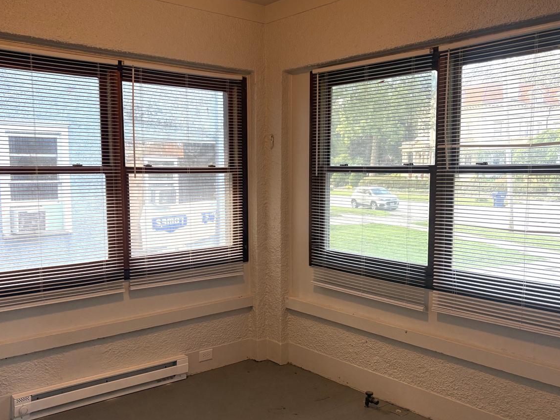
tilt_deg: -6.4
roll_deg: +0.9
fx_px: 534
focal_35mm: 33
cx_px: 265
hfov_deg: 55.3
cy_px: 223
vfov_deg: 42.9
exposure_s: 1/120
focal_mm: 5.96
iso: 125
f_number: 1.6
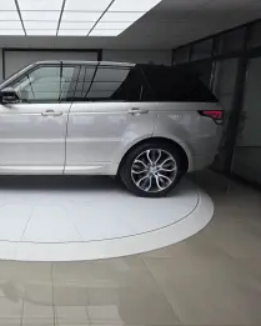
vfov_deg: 57.2
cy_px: 167
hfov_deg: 44.5
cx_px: 46
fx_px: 299
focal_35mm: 31
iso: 12
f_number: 1.7
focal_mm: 6.25
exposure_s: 1/119
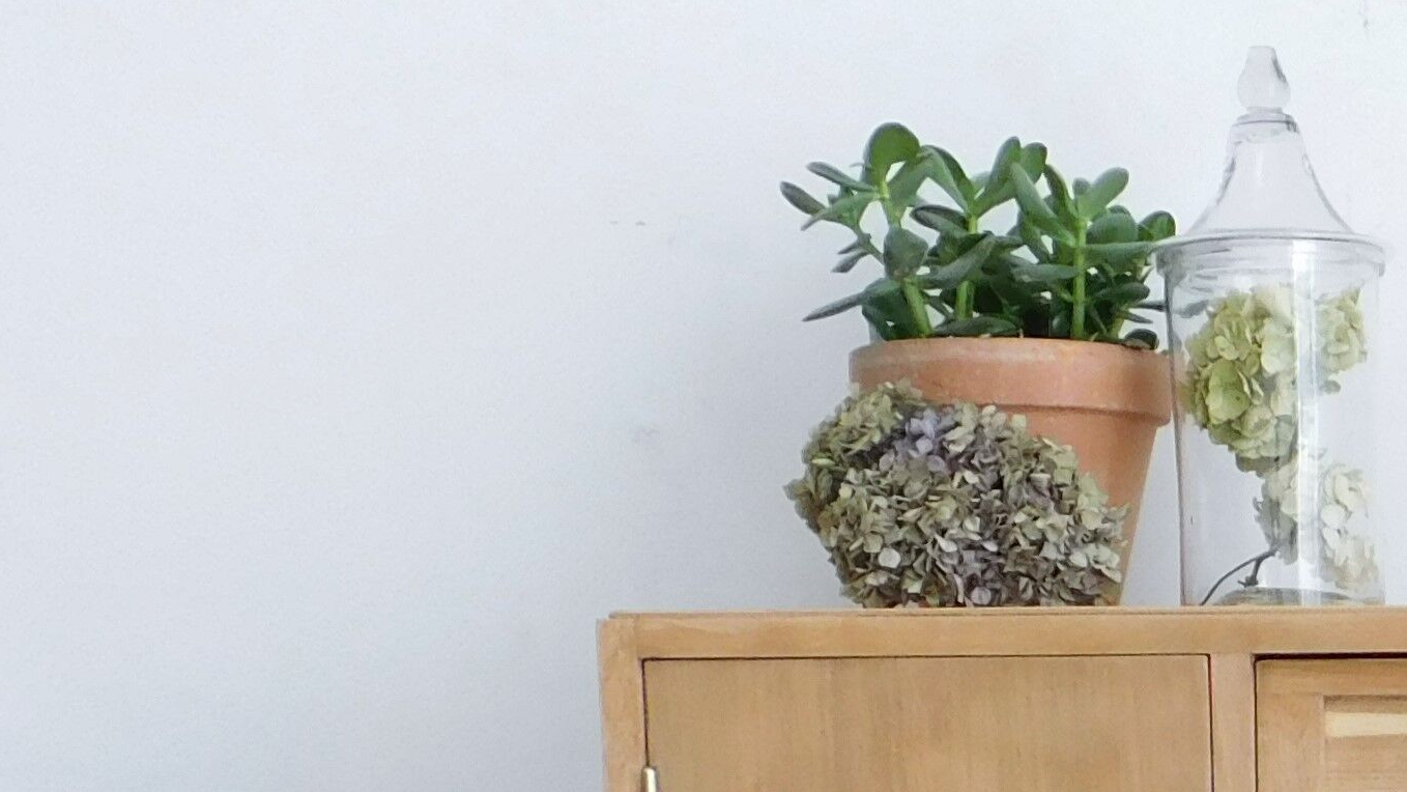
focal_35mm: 85
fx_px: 3171
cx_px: 1854
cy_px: 1159
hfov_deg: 22.3
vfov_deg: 13.5
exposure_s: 1/80
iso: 125
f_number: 3
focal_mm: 4
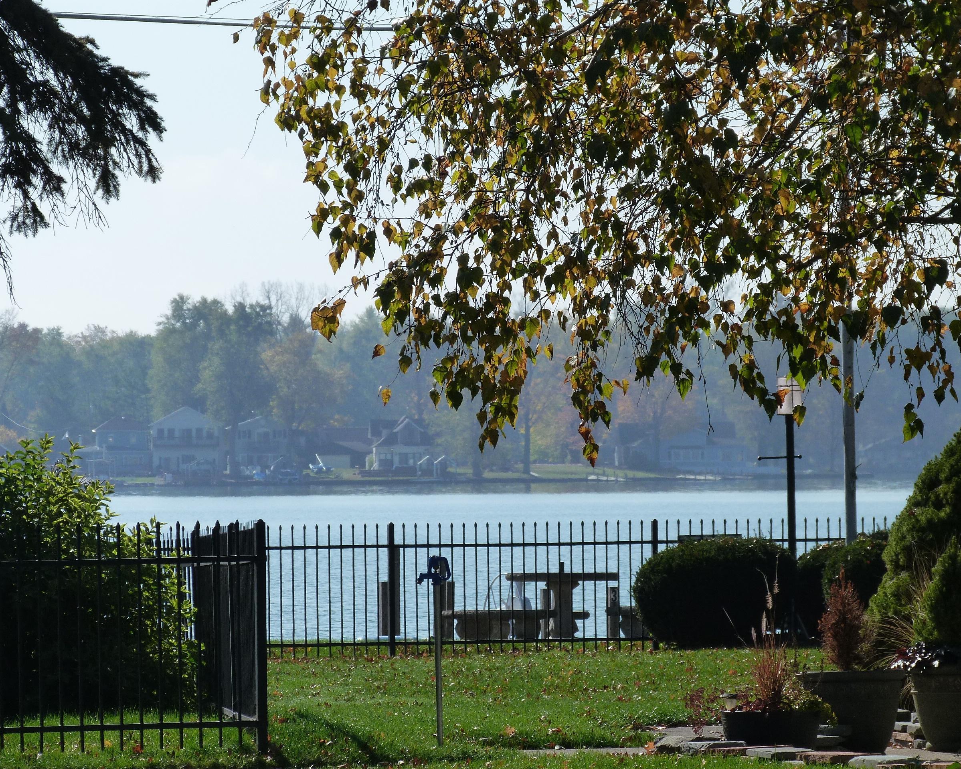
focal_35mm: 270
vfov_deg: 5.7
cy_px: 384
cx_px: 468
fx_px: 7680
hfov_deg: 7.2
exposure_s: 1/500
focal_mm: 46.6
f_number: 5.6
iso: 125
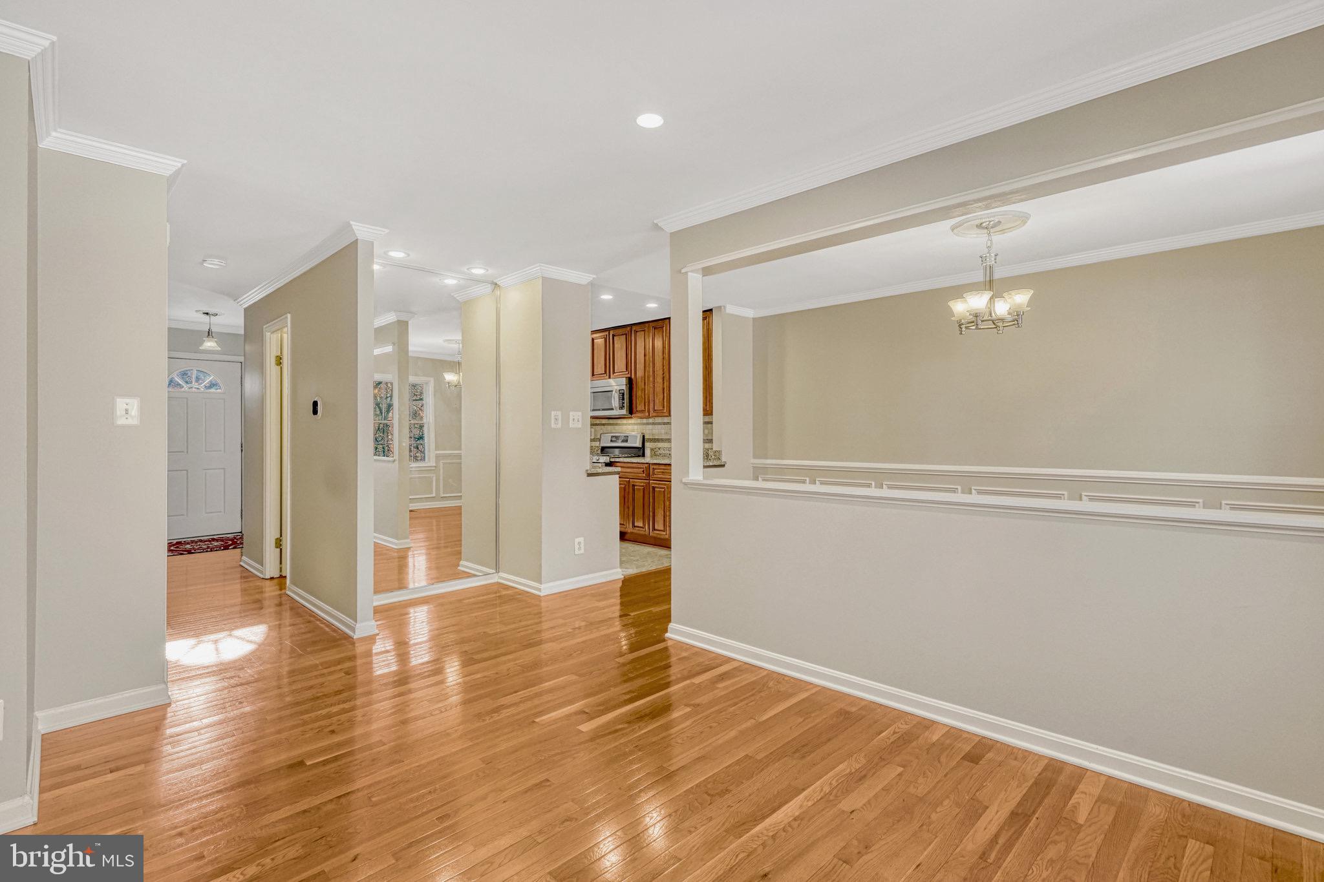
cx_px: 662
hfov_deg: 96.7
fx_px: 588
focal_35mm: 16
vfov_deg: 73.7
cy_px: 441
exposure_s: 1/4
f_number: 8
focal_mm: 16
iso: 1250
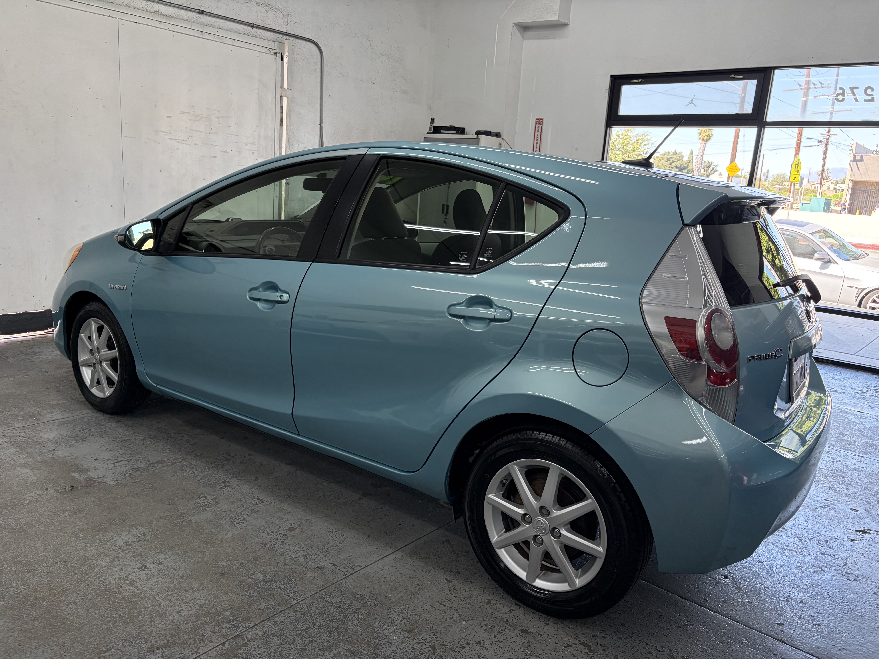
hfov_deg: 67.3
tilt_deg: -9.2
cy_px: 330
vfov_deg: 53.1
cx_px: 440
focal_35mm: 26
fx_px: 660
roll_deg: -5.3
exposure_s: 1/153
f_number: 1.6
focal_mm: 5.96
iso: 125
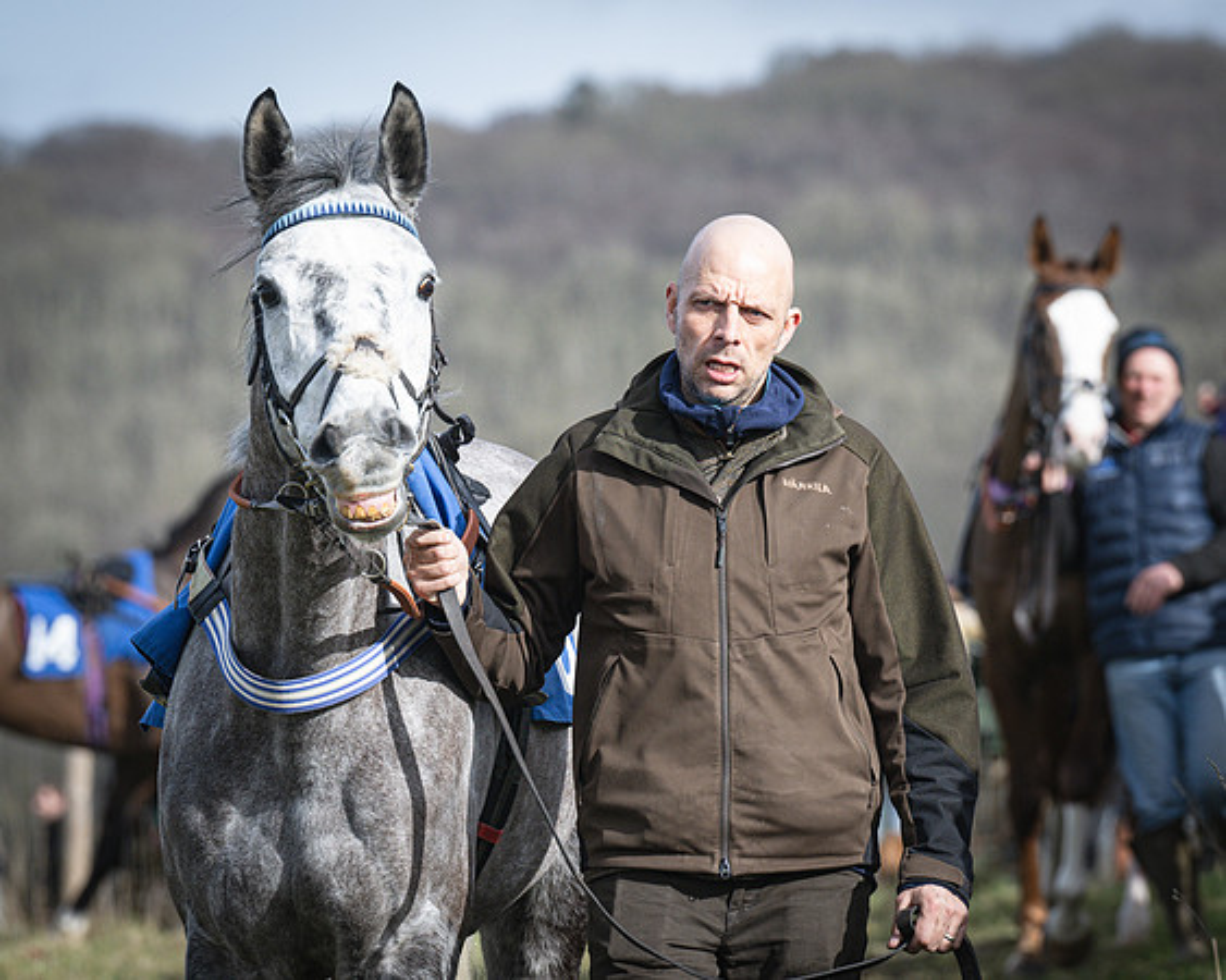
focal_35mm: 338
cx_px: 616
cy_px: 490
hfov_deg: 5.7
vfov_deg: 4.6
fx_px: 12260
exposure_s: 1/1250
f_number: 5.6
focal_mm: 200
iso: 400
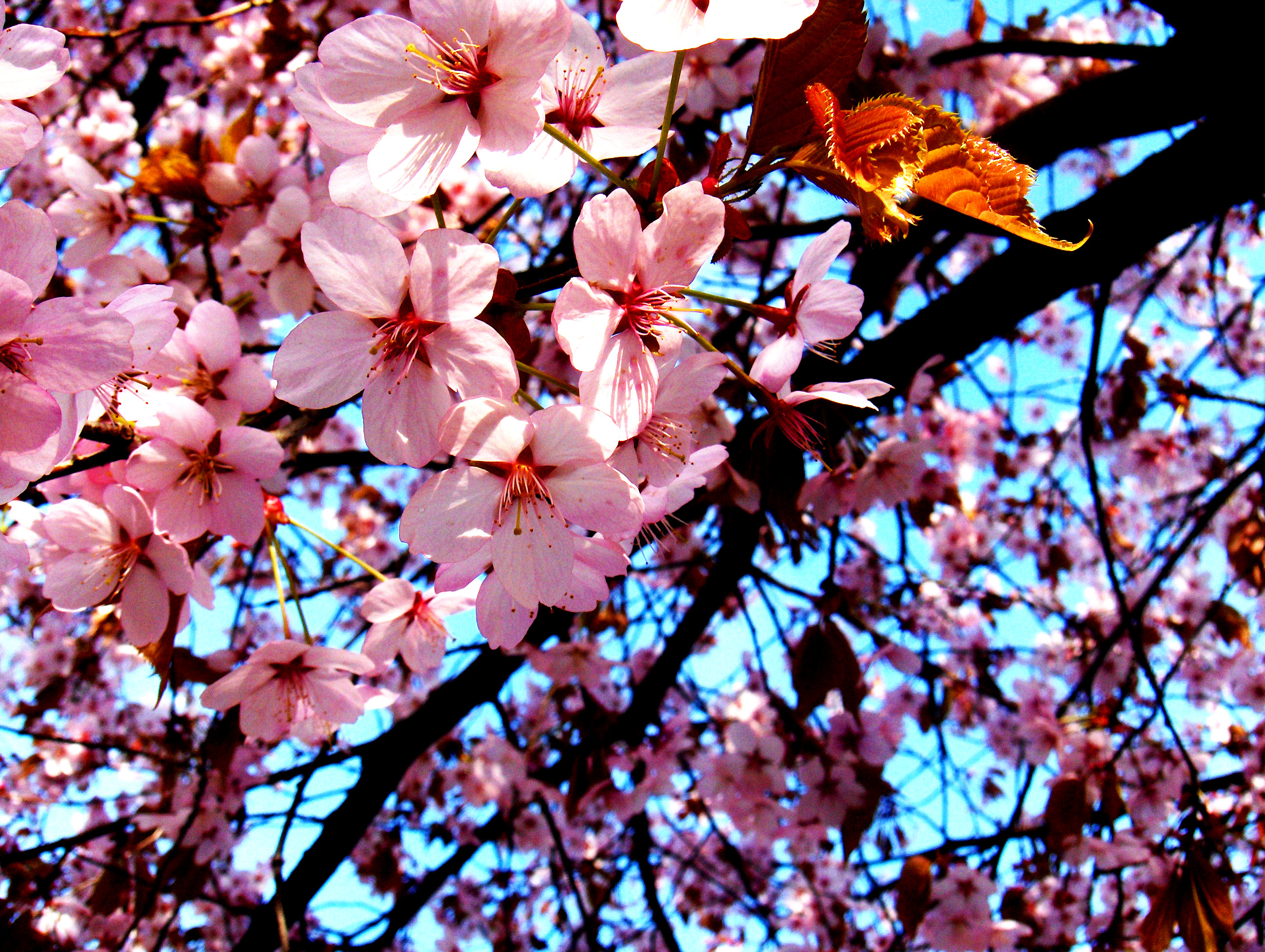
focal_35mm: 39
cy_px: 476
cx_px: 632
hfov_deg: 47.8
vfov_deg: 36.9
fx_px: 1427
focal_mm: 8
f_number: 4.8
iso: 100
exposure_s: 1/229
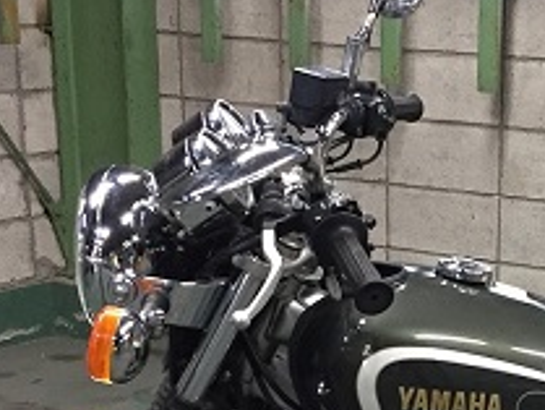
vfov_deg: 14.7
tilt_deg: -18.9
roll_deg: -1.2
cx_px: 571
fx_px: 1544
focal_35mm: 98
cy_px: 474
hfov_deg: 19.3
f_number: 2.2
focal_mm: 4.15
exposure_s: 1/30
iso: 160
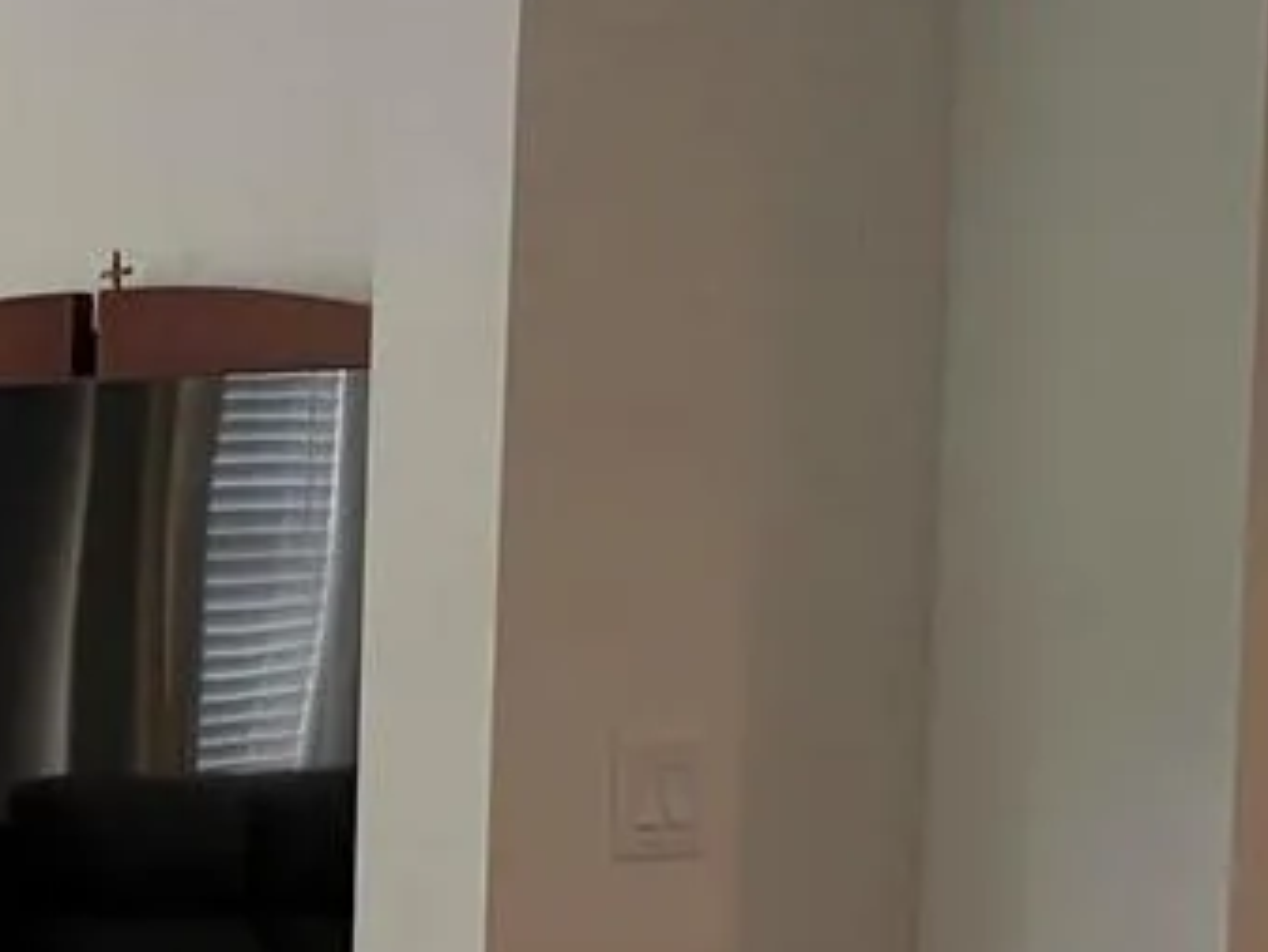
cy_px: 911
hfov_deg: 16.0
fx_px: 4177
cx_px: -576
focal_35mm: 114
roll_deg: +0.3
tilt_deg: -5.3
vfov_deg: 12.9
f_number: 1.78
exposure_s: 1/60
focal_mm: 6.76
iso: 250
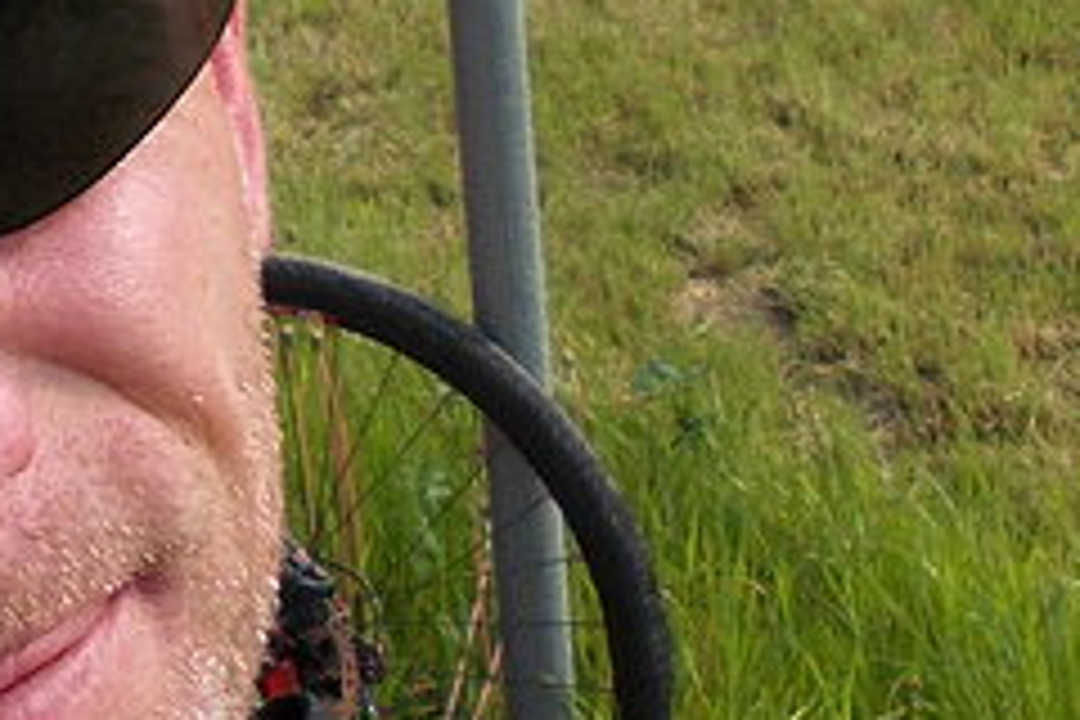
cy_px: -79
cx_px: -220
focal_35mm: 109
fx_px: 3270
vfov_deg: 12.3
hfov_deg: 17.8
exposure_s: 1/1000
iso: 80
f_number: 2.7
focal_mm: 4
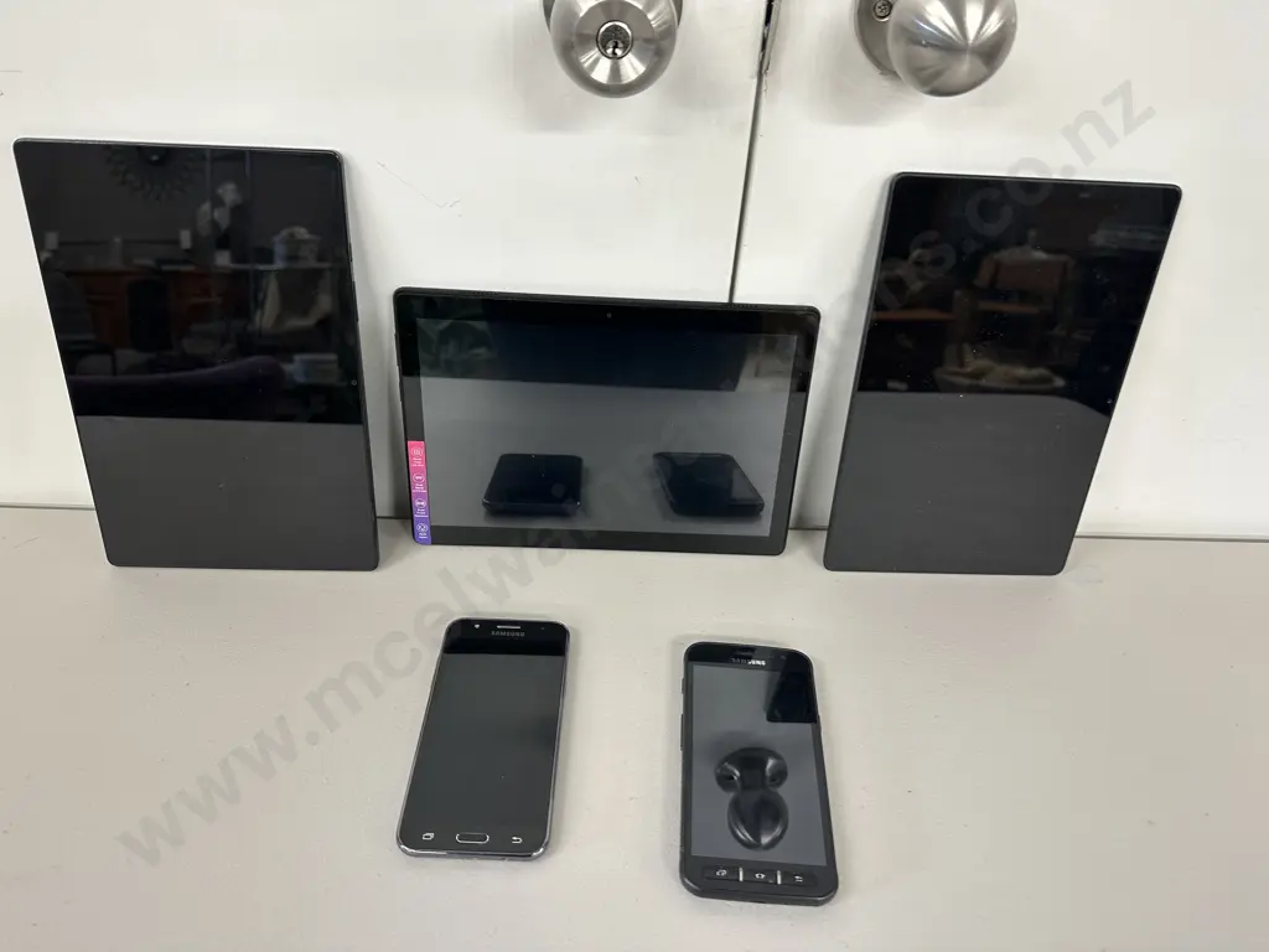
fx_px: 880
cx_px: 634
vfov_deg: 56.8
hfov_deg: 71.6
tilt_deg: -38.2
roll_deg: -3.4
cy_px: 476
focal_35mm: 24
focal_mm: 6.86
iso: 125
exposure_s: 1/50
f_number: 1.78
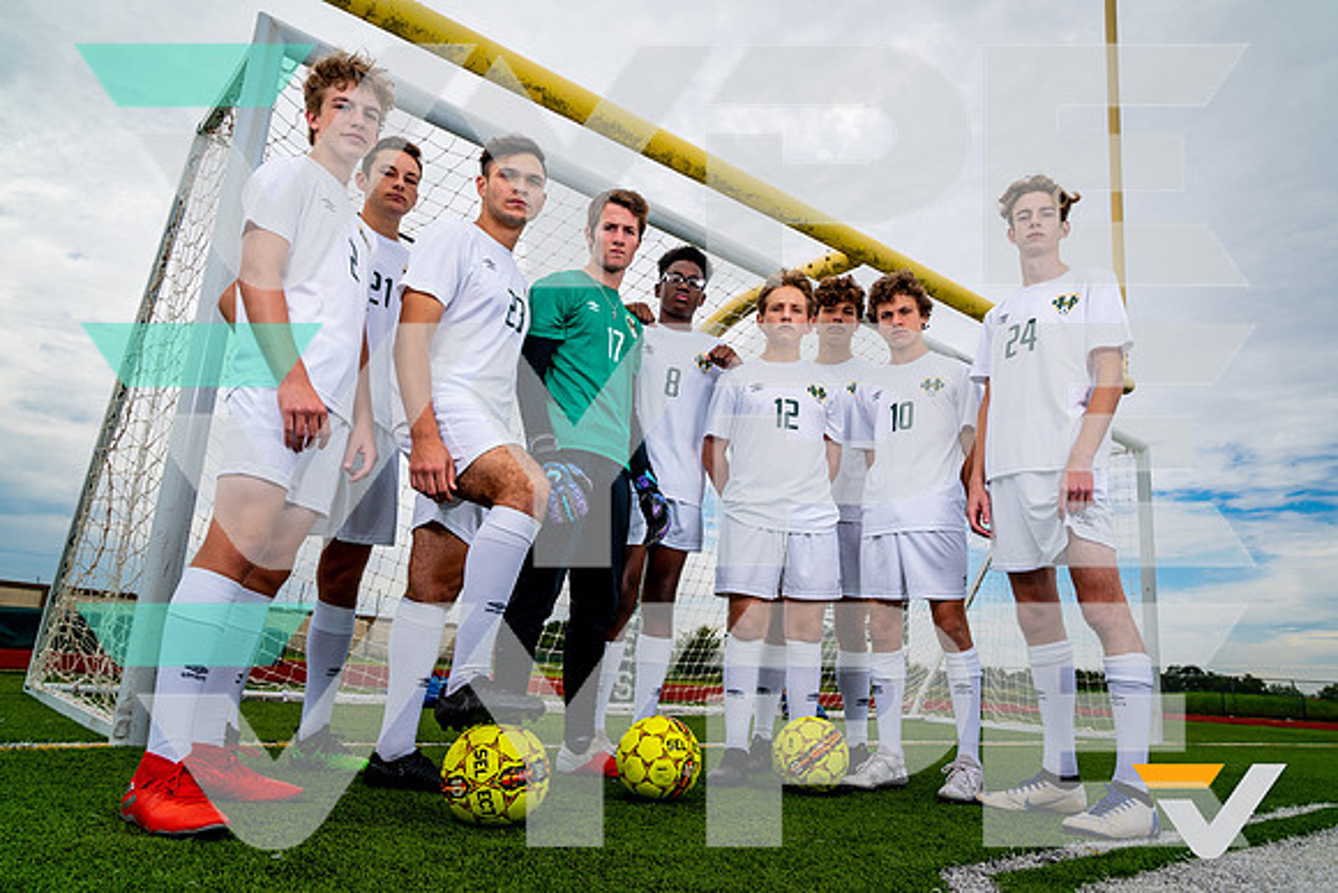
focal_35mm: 24
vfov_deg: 52.8
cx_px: 669
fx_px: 900
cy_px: 446
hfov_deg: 73.2
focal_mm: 24
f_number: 9.5
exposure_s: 1/125
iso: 100
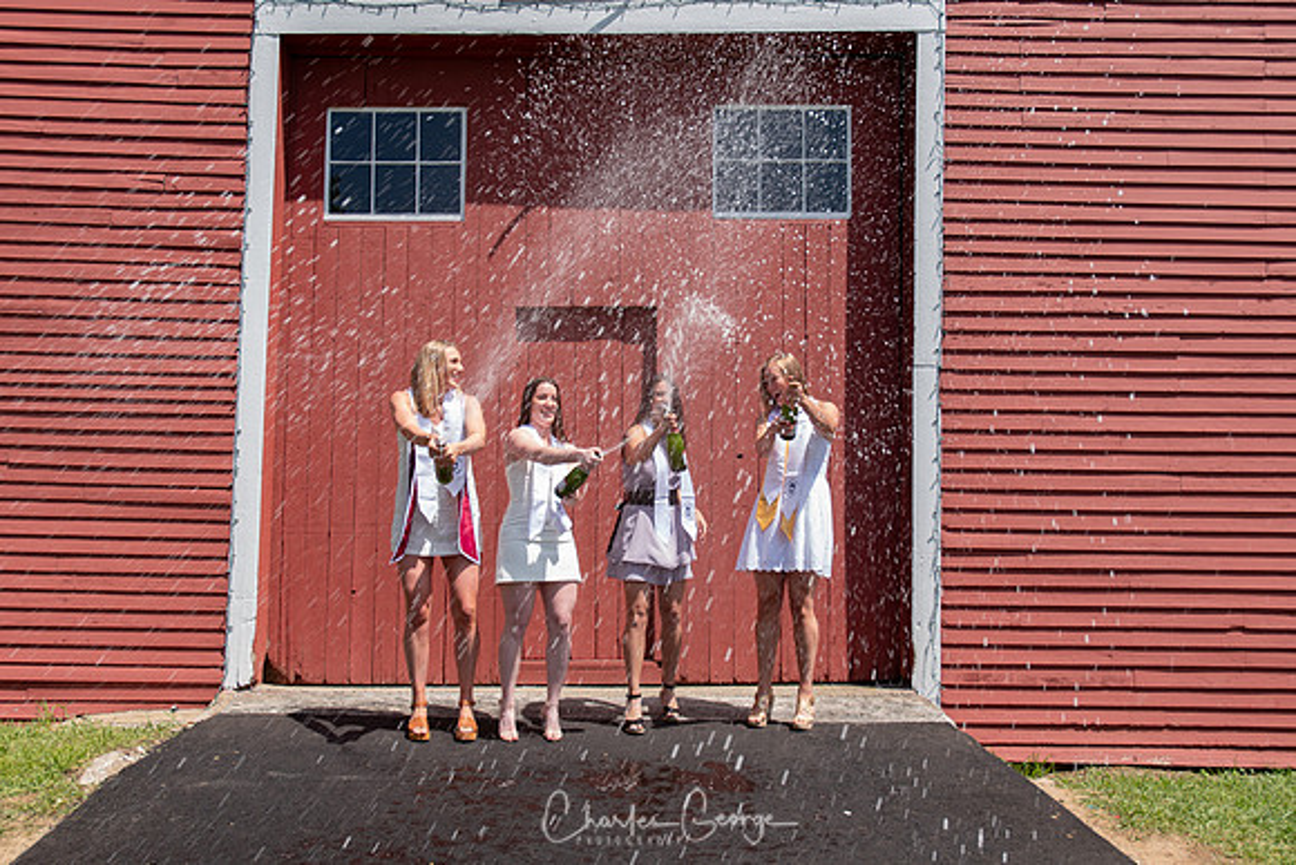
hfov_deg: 51.2
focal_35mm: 38
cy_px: 432
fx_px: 1352
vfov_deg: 35.5
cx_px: 648
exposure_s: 1/250
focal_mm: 25
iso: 100
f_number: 5.6
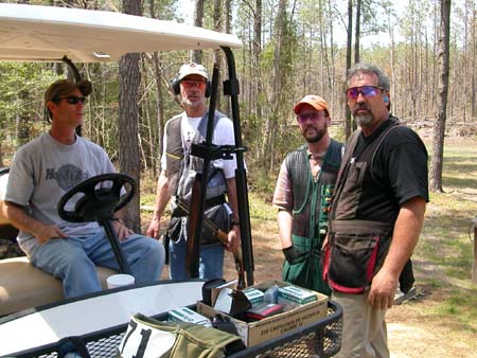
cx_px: 238
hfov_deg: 50.1
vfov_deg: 38.7
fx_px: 510
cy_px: 179
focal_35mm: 37
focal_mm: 5.6
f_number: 2.7
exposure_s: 1/344
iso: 100
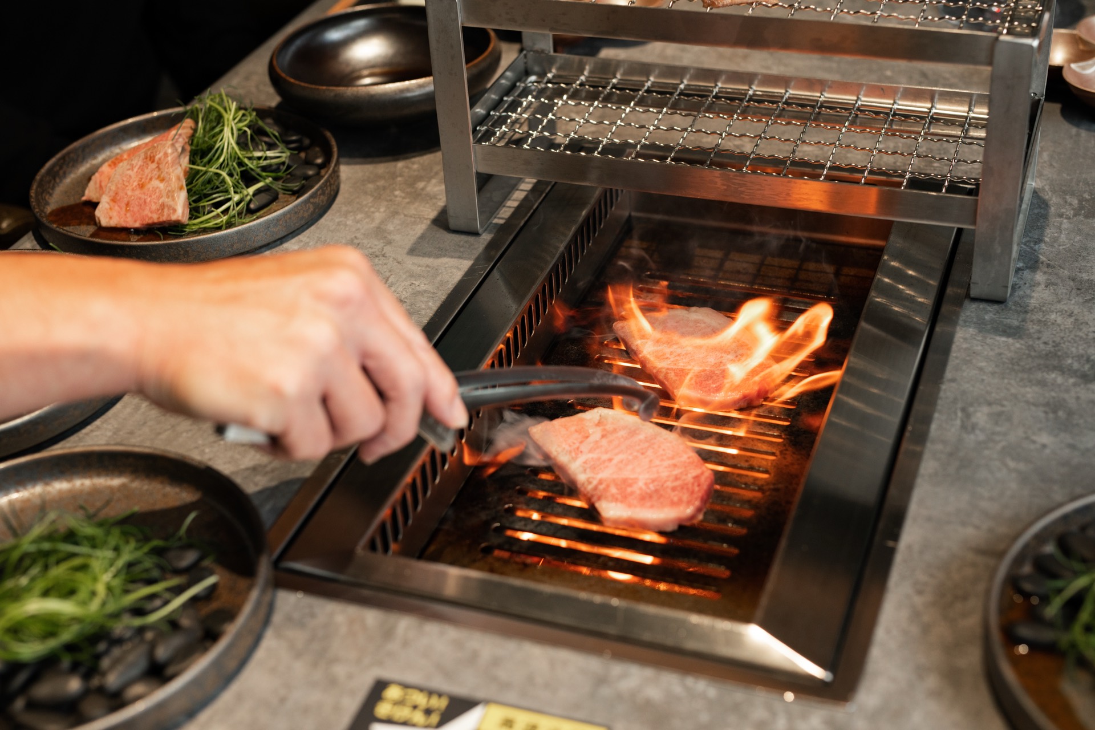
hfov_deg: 39.6
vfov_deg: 27.0
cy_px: 365
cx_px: 548
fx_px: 1521
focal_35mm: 50
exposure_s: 1/160
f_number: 3.5
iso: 500
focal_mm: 50
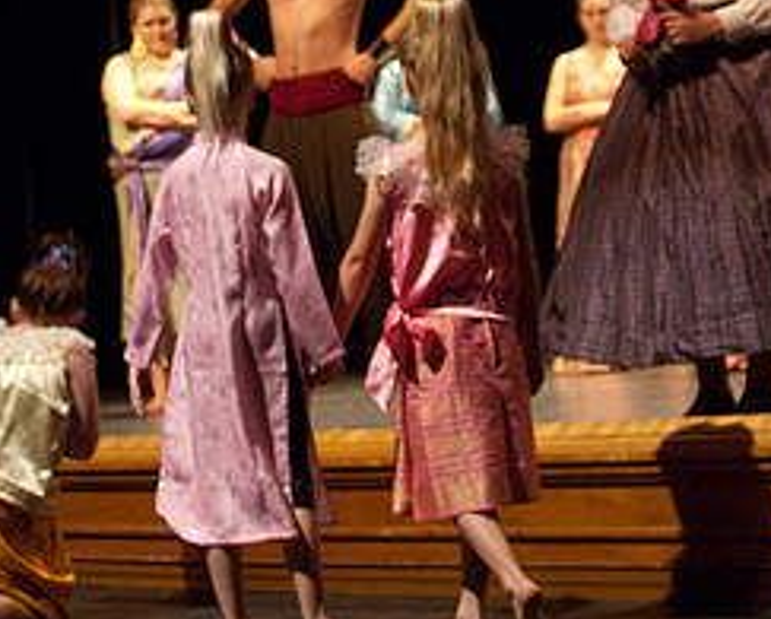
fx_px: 2379
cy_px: 48
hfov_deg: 18.4
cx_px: 409
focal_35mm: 104
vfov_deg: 14.6
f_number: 2.8
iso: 1000
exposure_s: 1/100
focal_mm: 31
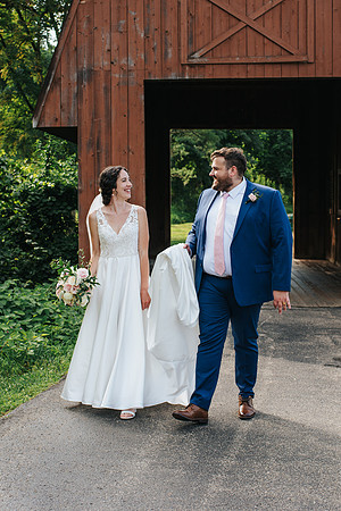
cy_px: 256
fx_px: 760
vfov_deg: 37.2
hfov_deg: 25.3
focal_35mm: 54
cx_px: 171
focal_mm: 35
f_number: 3.2
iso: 140
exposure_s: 1/400
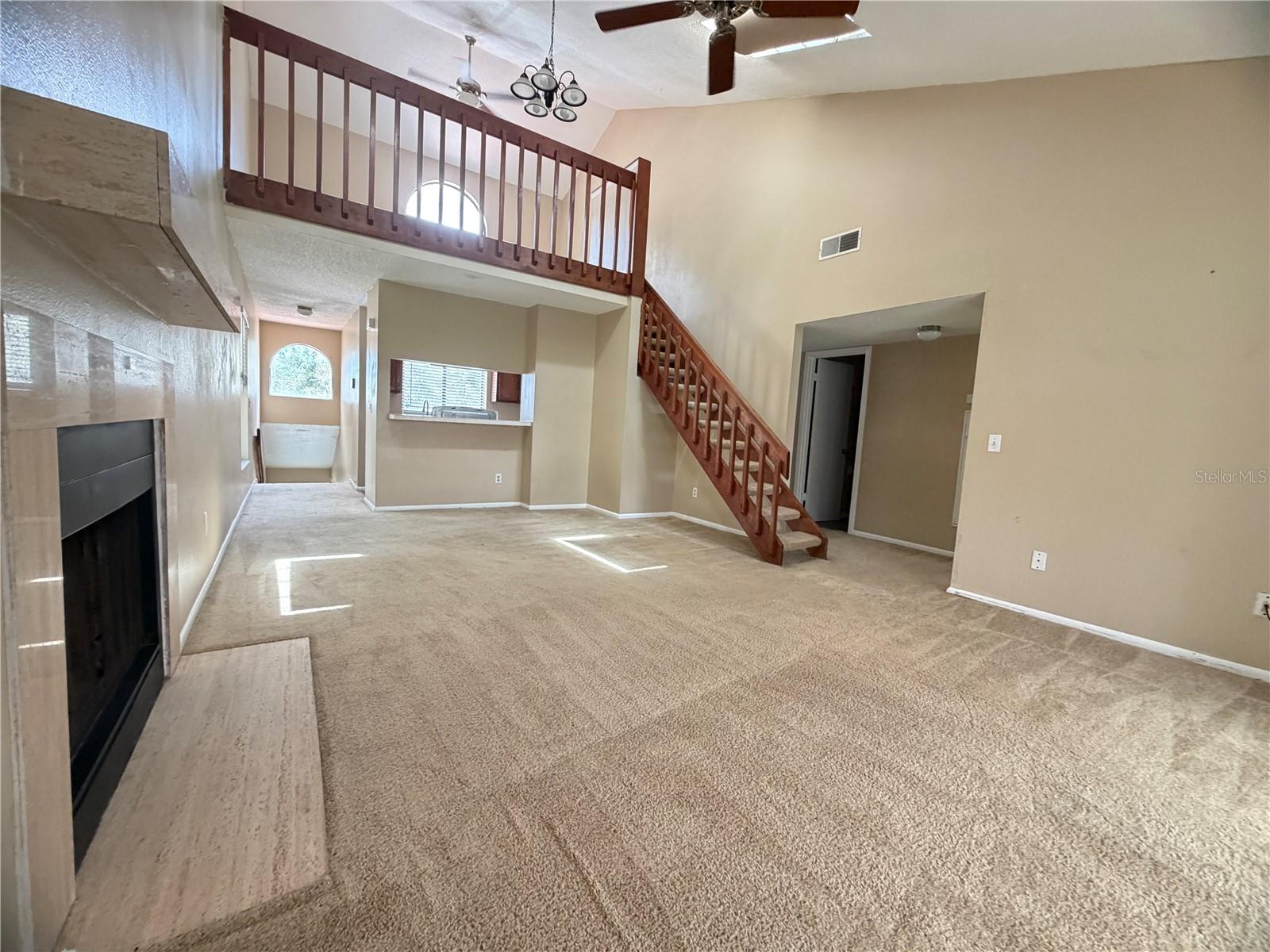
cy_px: 476
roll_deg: -3.1
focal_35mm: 14
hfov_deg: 102.1
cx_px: 635
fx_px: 514
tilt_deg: -4.0
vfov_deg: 85.7
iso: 400
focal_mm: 2.22
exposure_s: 1/60
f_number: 2.2
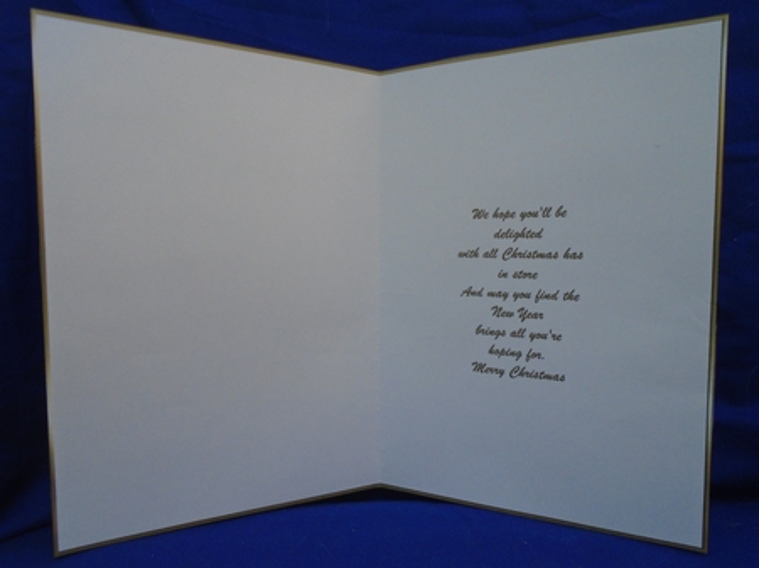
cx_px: 380
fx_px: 570
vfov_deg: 53.0
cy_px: 284
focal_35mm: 26
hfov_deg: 67.3
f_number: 3.2
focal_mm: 4.6
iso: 160
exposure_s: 1/40
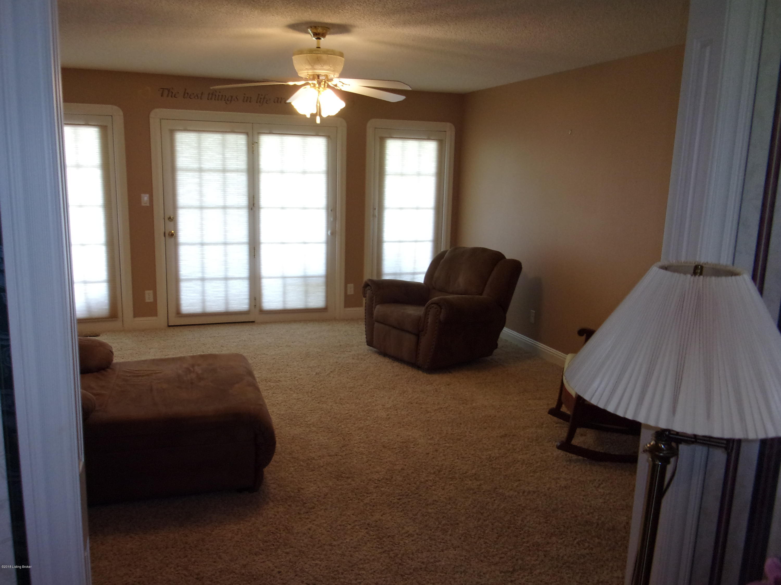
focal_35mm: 28
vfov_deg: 49.7
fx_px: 632
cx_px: 390
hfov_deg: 63.4
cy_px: 292
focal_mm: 5.1
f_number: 3.9
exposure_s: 1/34
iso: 200
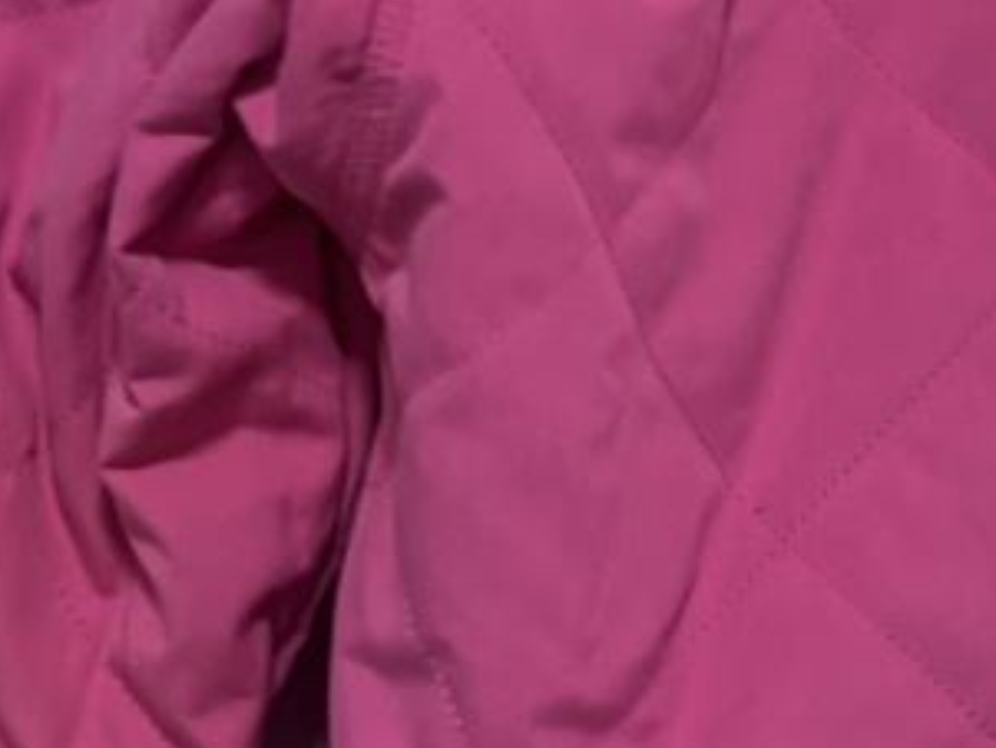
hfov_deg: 13.4
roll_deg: +0.5
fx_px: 3972
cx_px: 1542
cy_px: 741
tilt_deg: -3.8
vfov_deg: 10.7
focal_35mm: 138
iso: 200
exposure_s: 1/50
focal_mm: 5.96
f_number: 1.6
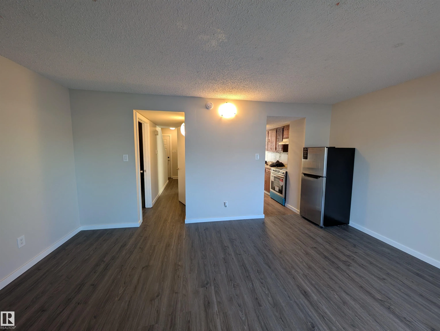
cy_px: 166
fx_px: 153
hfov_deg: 110.5
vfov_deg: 94.6
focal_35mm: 12
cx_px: 220
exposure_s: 1/60
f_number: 1.7
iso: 53
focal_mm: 2.02
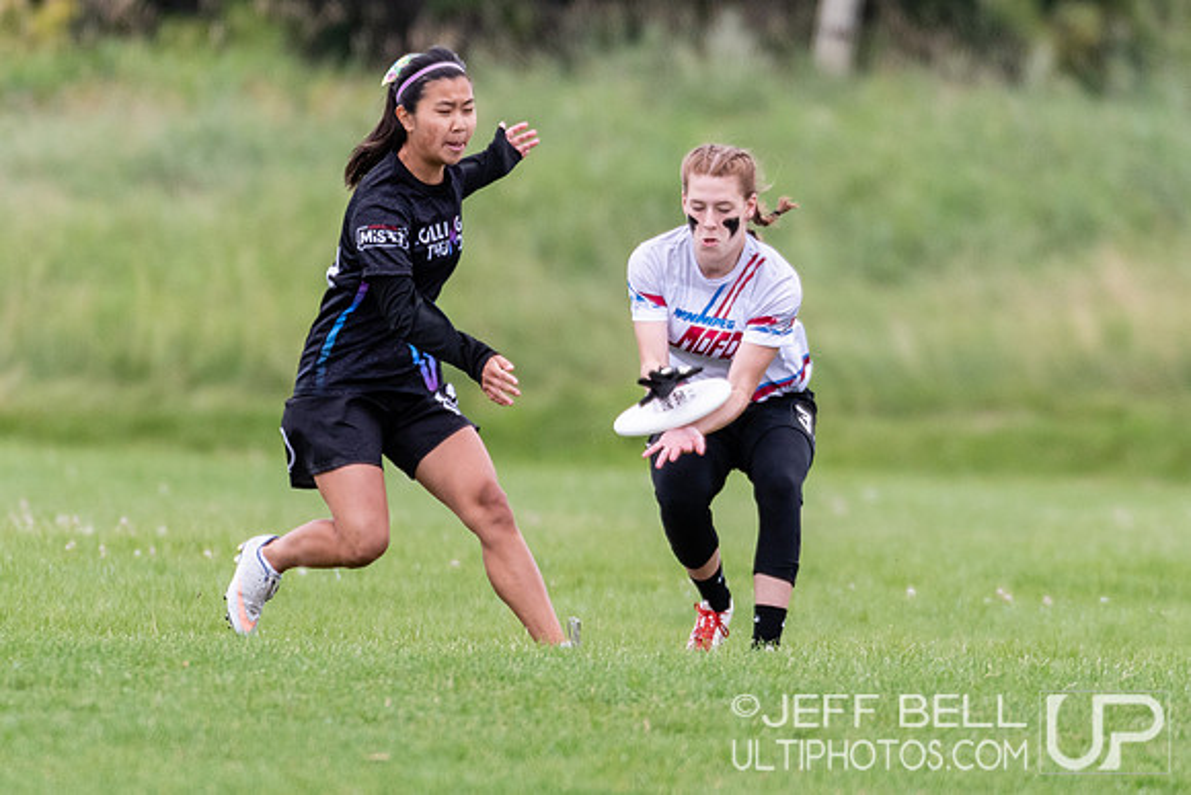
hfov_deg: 2.2
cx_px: 772
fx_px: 31681
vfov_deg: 1.4
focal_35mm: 957
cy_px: 352
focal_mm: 400
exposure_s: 1/1000
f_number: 4
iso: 720
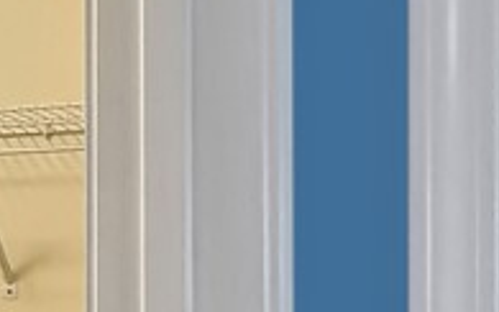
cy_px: 581
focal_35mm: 78
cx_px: -228
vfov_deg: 14.5
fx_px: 1061
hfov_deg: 22.3
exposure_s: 1/60
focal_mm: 2.22
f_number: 2.2
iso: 200
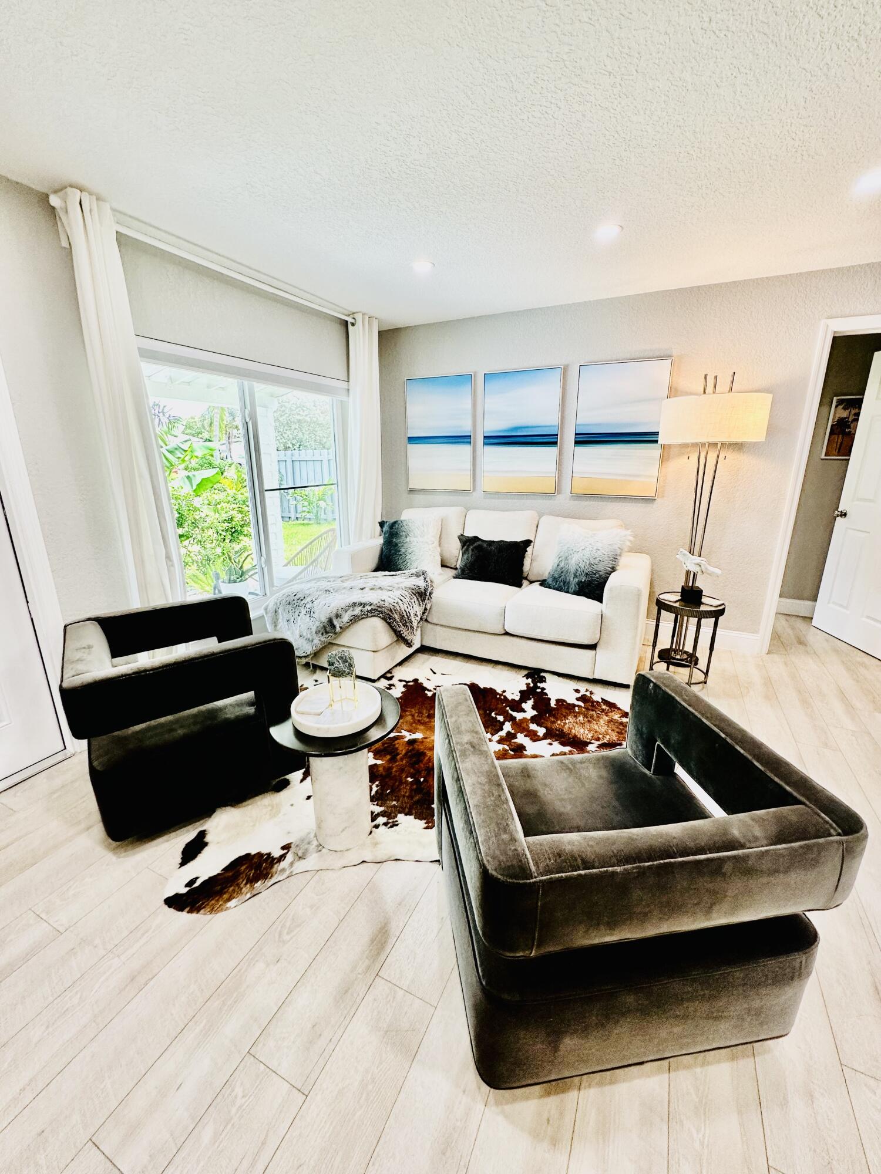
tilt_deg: -16.1
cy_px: 587
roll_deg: +0.0
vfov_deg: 102.1
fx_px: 475
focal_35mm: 14
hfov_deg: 85.7
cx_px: 440
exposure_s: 1/120
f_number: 2.2
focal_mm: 2.22
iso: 160
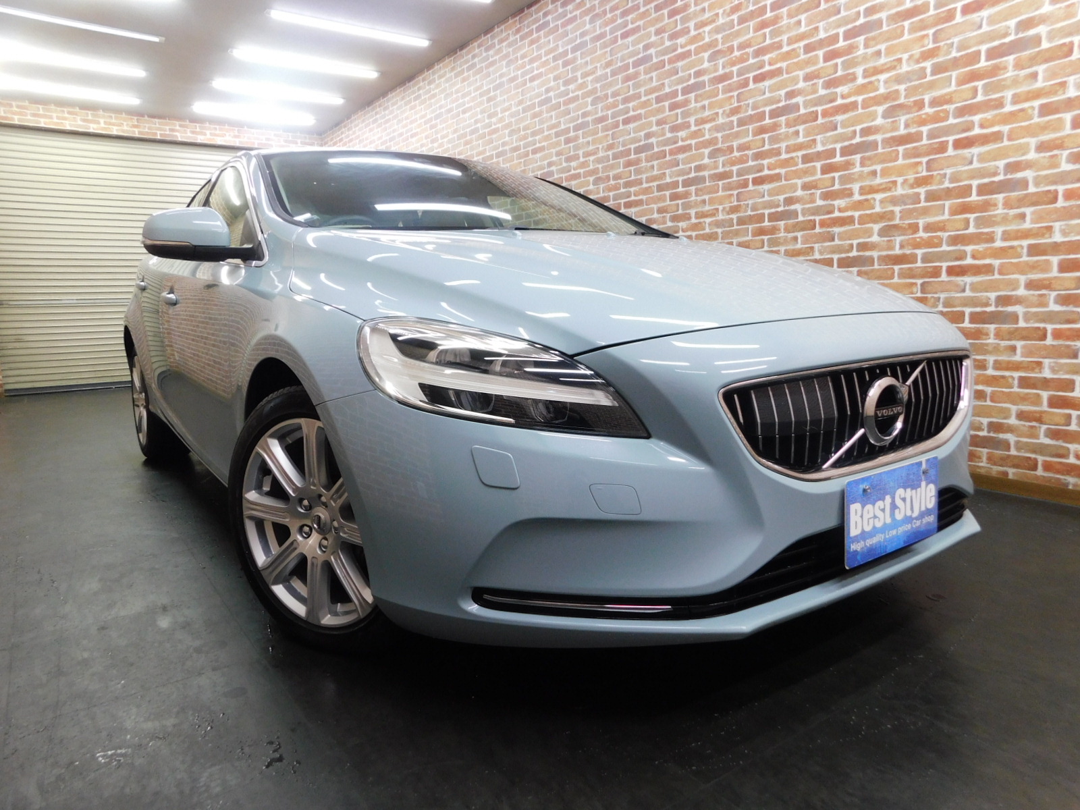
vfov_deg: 58.9
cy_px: 405
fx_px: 718
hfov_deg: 73.9
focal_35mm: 23
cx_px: 540
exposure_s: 1/30
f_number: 3
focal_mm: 4
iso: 220
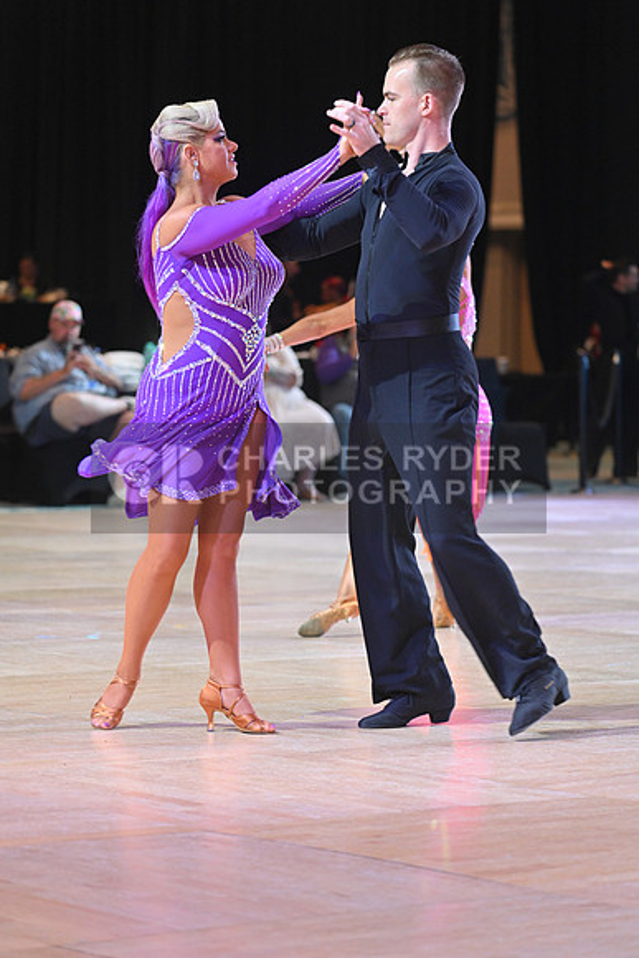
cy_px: 479
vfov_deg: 14.2
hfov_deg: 9.5
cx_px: 320
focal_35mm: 145
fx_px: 3858
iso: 2000
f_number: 4
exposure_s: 1/200
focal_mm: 145
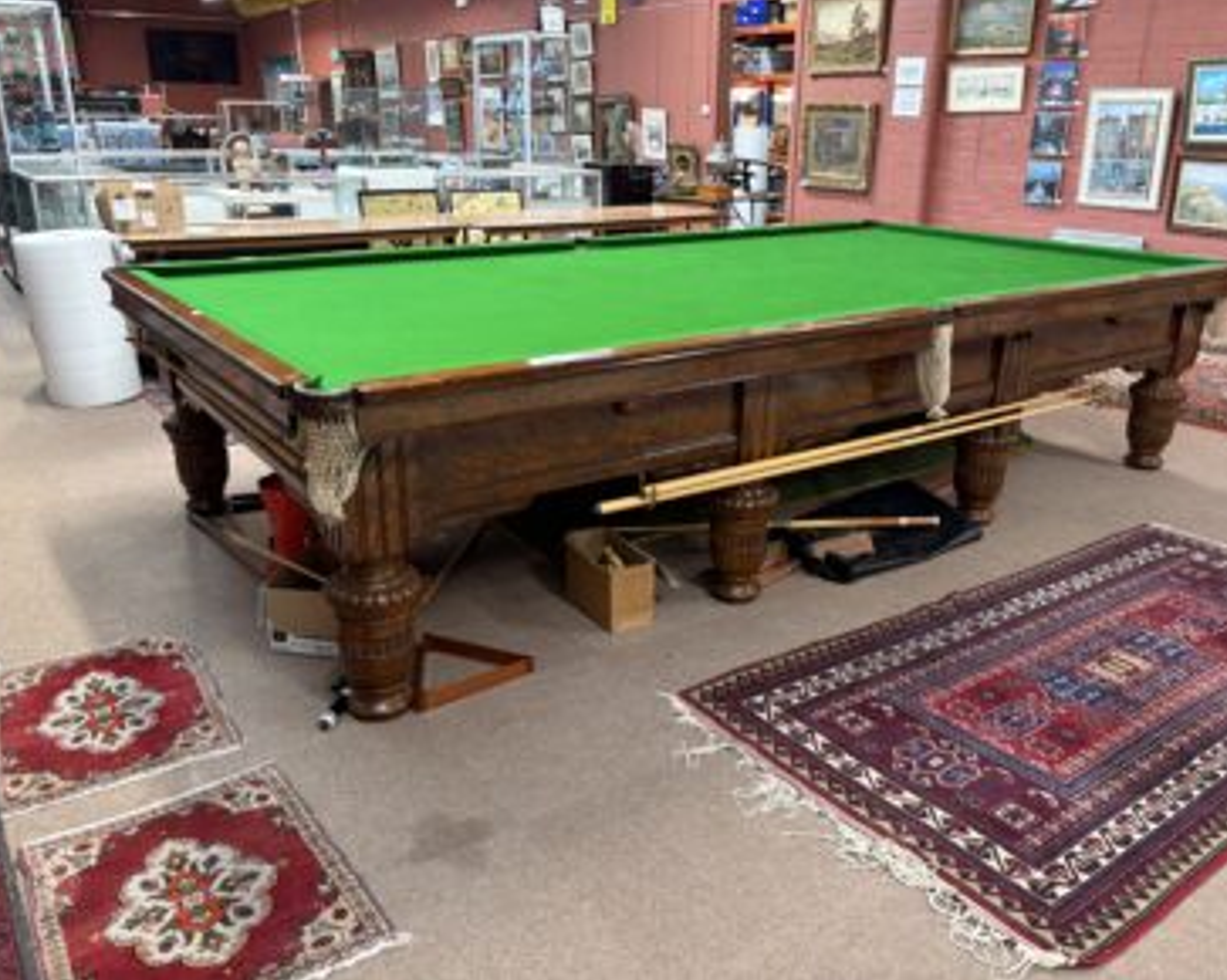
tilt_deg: -19.2
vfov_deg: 51.5
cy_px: 476
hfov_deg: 62.2
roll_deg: +0.5
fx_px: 1016
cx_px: 629
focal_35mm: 28
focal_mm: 5.96
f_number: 1.6
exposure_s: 1/50
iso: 250
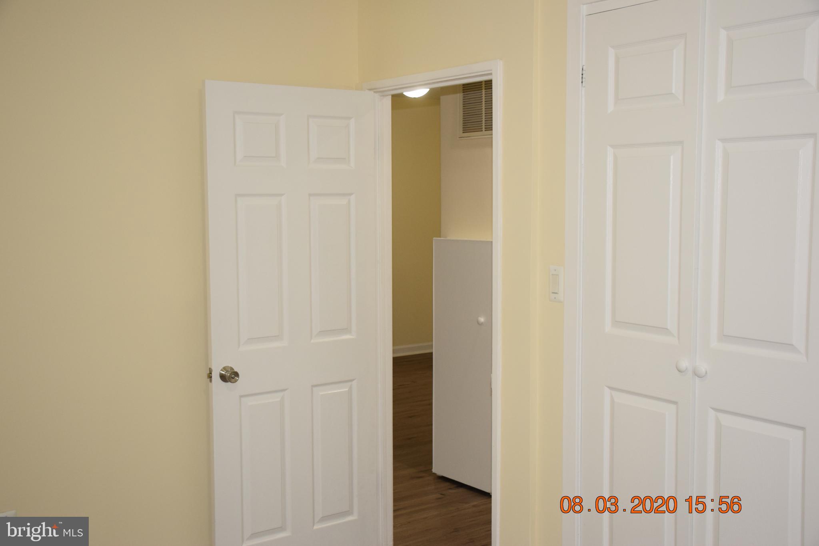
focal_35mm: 40
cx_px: 410
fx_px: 921
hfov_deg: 47.9
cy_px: 273
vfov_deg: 33.0
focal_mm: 27
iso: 800
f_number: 5
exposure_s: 1/100
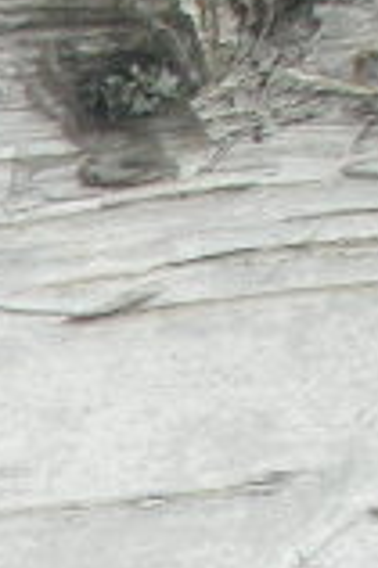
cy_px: 1237
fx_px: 5745
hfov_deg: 3.7
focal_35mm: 364
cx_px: -832
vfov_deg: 5.5
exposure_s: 1/123
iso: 50
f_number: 5.7
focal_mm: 9
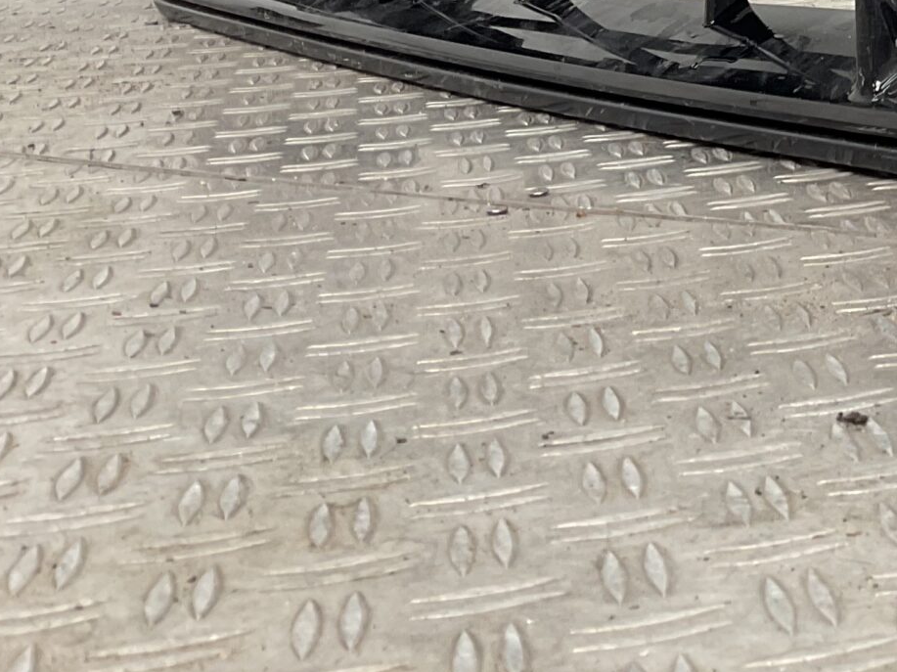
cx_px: 1180
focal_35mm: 81
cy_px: -255
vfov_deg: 16.9
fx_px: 2098
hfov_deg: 21.7
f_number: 1.8
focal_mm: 3
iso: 32
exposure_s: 1/120
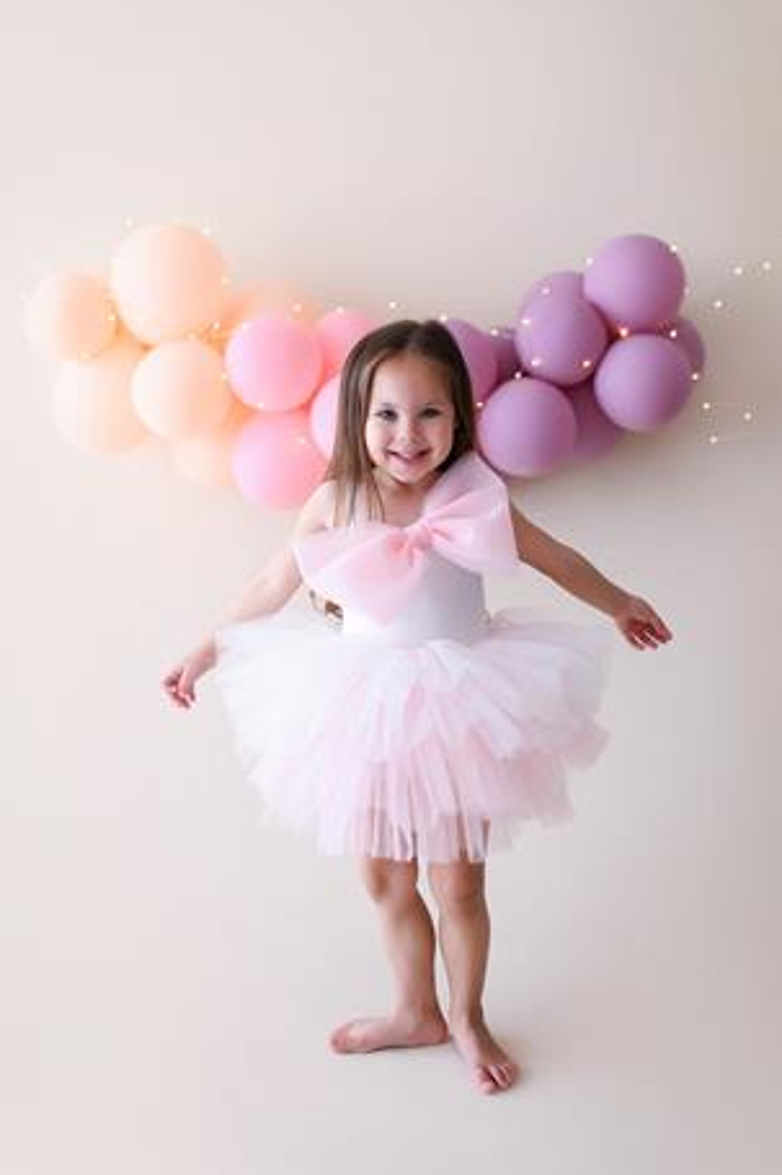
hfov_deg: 29.8
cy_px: 497
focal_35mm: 45
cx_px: 416
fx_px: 1467
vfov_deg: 43.5
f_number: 1.8
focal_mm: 35
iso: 200
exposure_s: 1/250
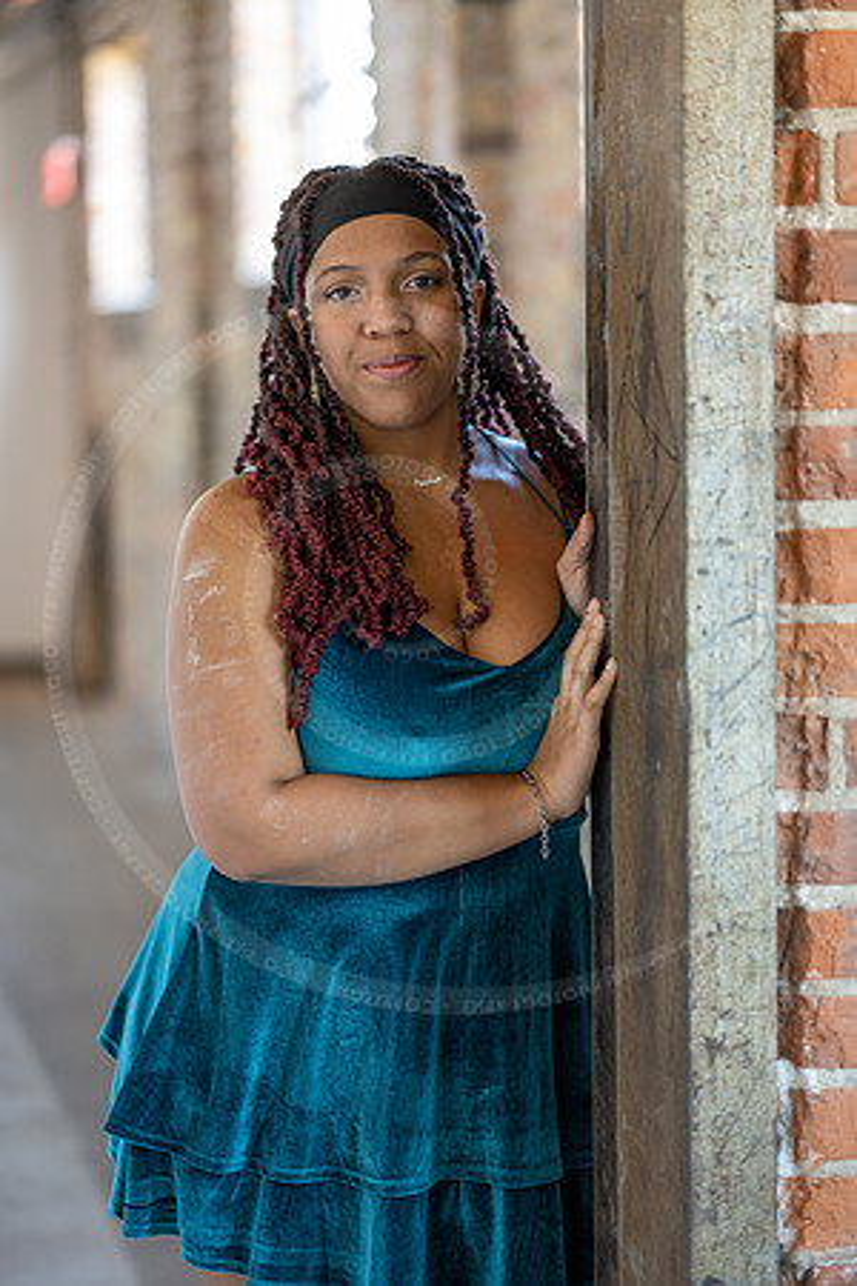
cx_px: 428
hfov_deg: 16.1
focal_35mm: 85
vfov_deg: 23.9
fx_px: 3035
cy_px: 643
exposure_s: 1/100
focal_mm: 85
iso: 500
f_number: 1.8
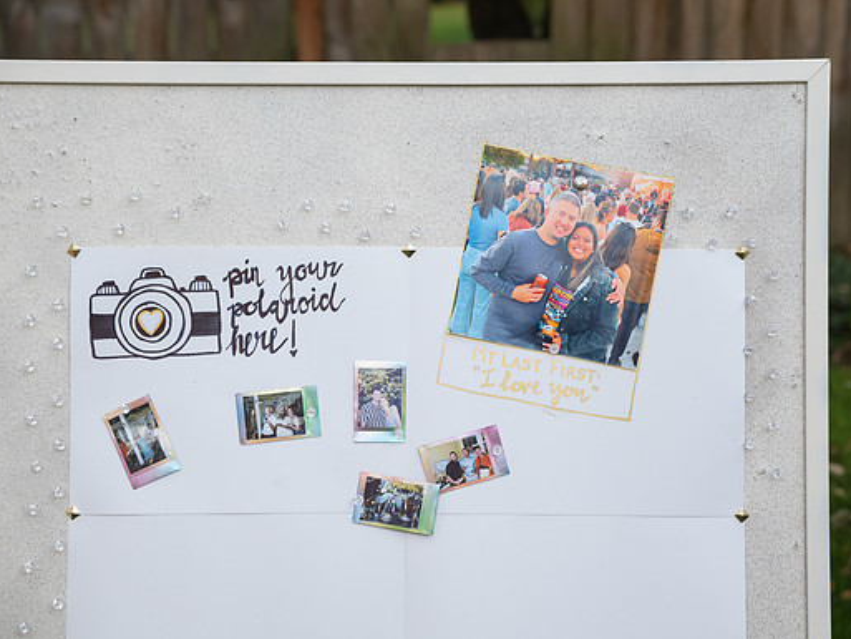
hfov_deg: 24.4
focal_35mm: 80
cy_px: 315
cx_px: 478
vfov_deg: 18.4
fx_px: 1967
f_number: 4
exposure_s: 1/320
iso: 3200
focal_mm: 70
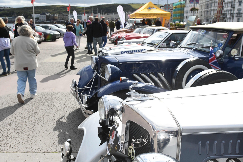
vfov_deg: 36.9
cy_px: 81
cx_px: 122
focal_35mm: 36
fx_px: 243
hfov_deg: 53.1
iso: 1000
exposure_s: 1/8000
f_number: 4.5
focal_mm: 24
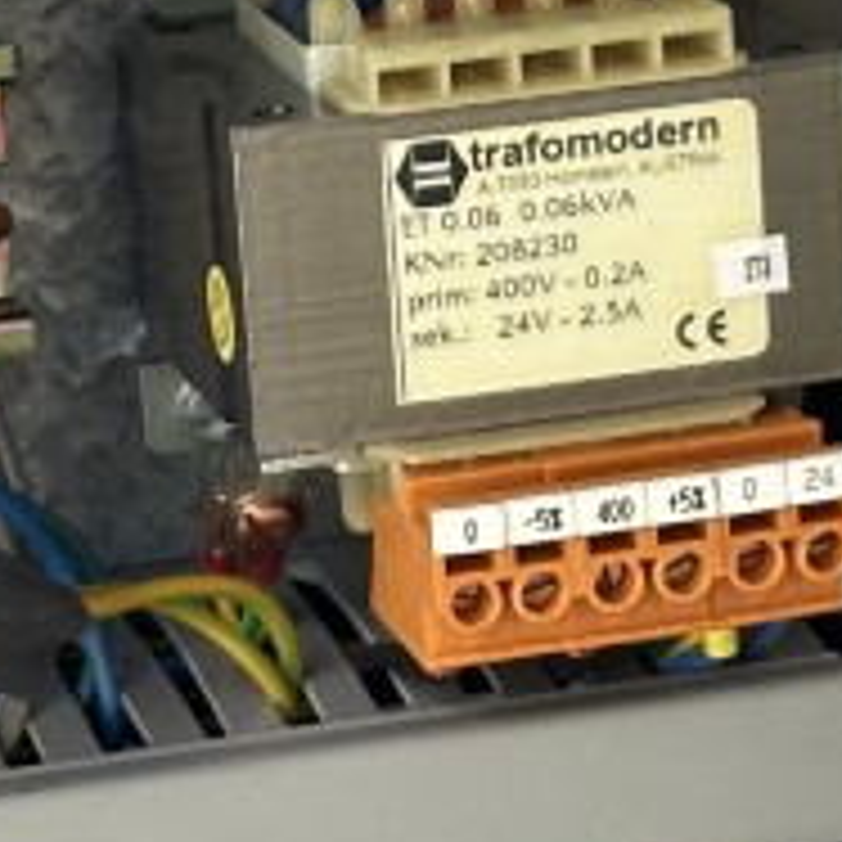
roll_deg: +2.3
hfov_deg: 7.5
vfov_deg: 7.5
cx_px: 441
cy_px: 477
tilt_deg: -15.8
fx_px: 6385
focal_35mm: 232
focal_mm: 6.86
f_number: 1.78
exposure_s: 1/1212
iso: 64
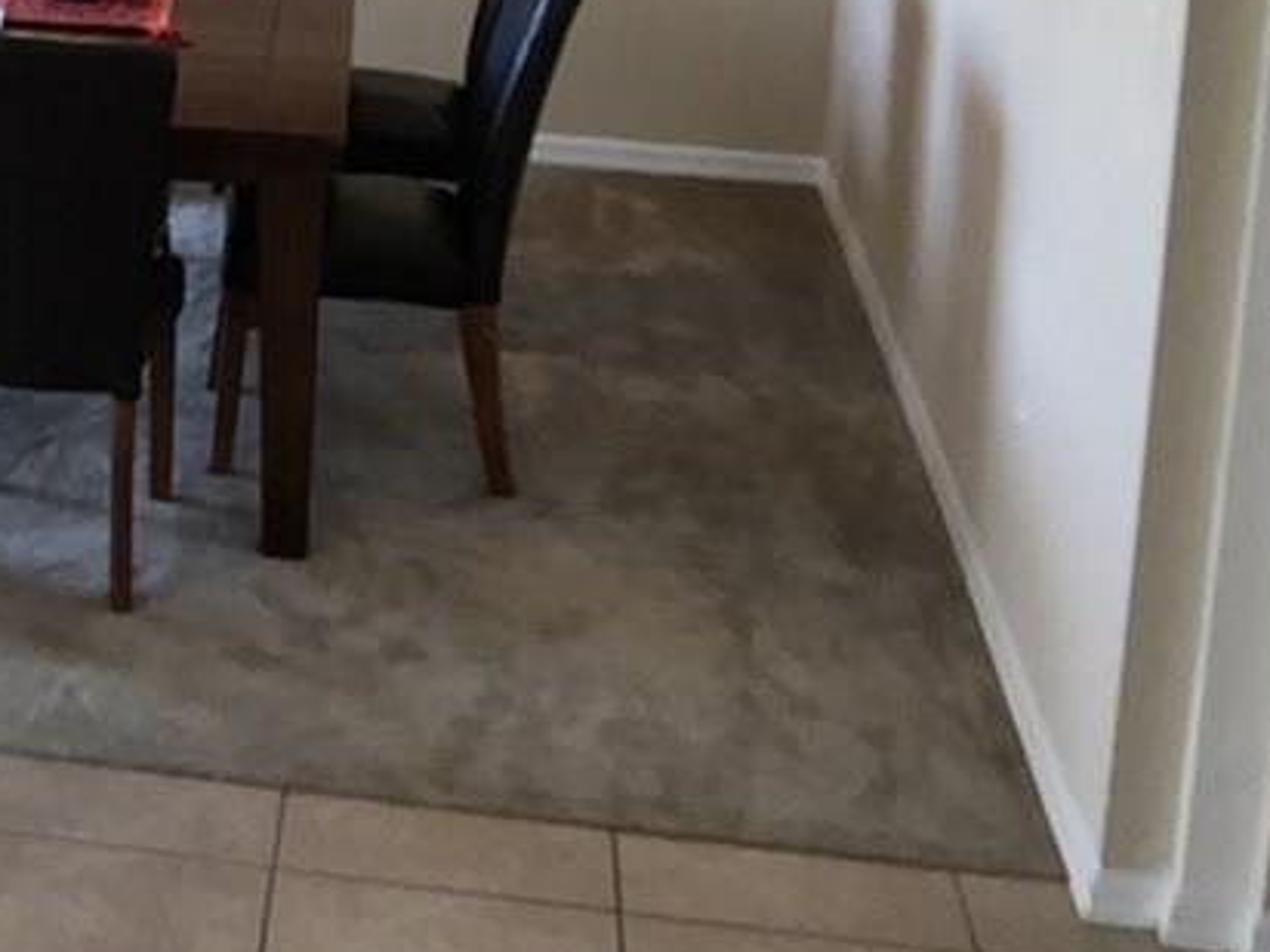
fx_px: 2825
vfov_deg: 18.2
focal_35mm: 77
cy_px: -191
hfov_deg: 23.6
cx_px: -163
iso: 50
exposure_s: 1/30
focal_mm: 2.65
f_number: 2.2
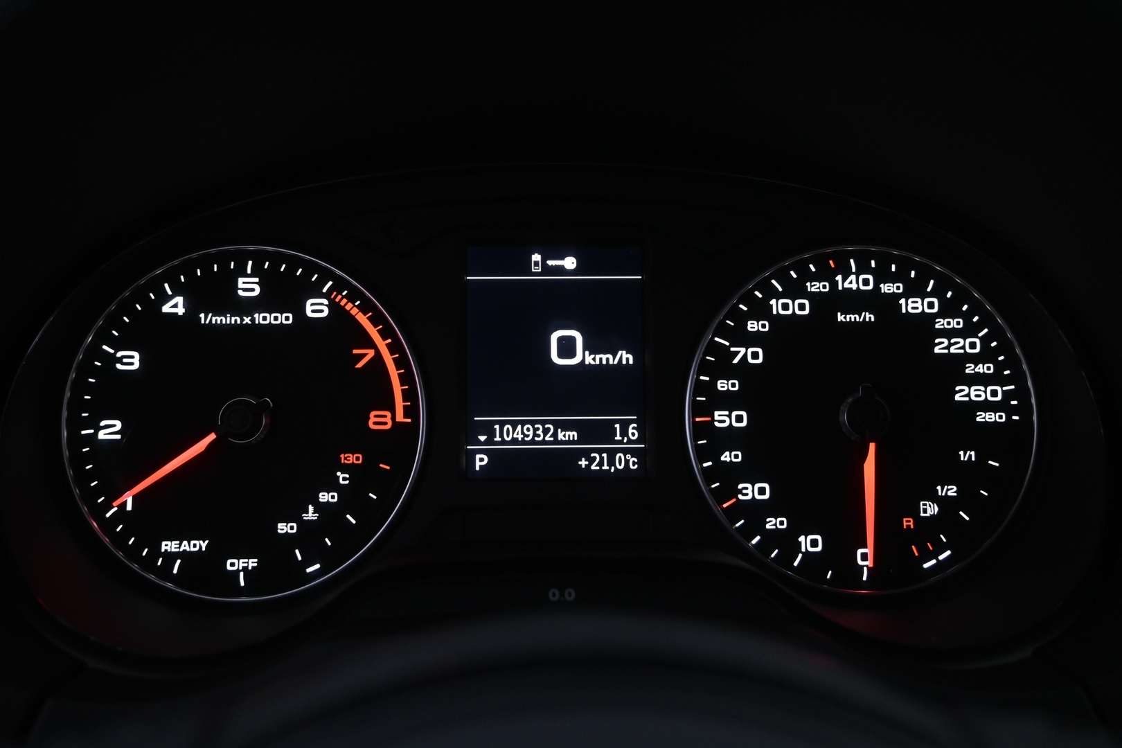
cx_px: 561
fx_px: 1075
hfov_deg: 55.1
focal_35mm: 34
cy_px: 374
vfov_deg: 38.4
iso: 1600
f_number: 4.2
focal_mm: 23
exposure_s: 1/40
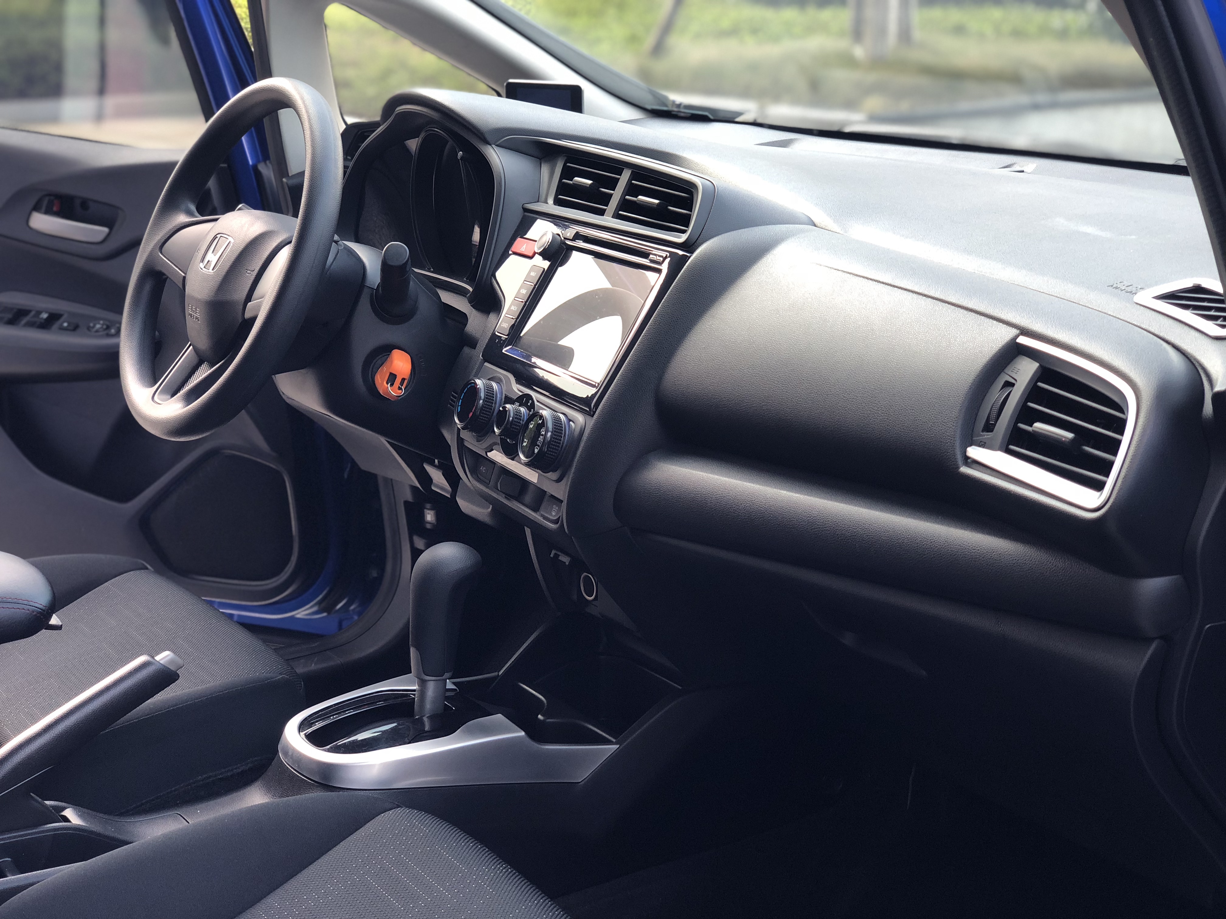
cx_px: 613
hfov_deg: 36.8
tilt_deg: -16.6
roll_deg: +0.5
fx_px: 1842
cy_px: 460
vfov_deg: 28.0
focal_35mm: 52
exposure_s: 1/50
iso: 32
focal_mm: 6
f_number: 2.4
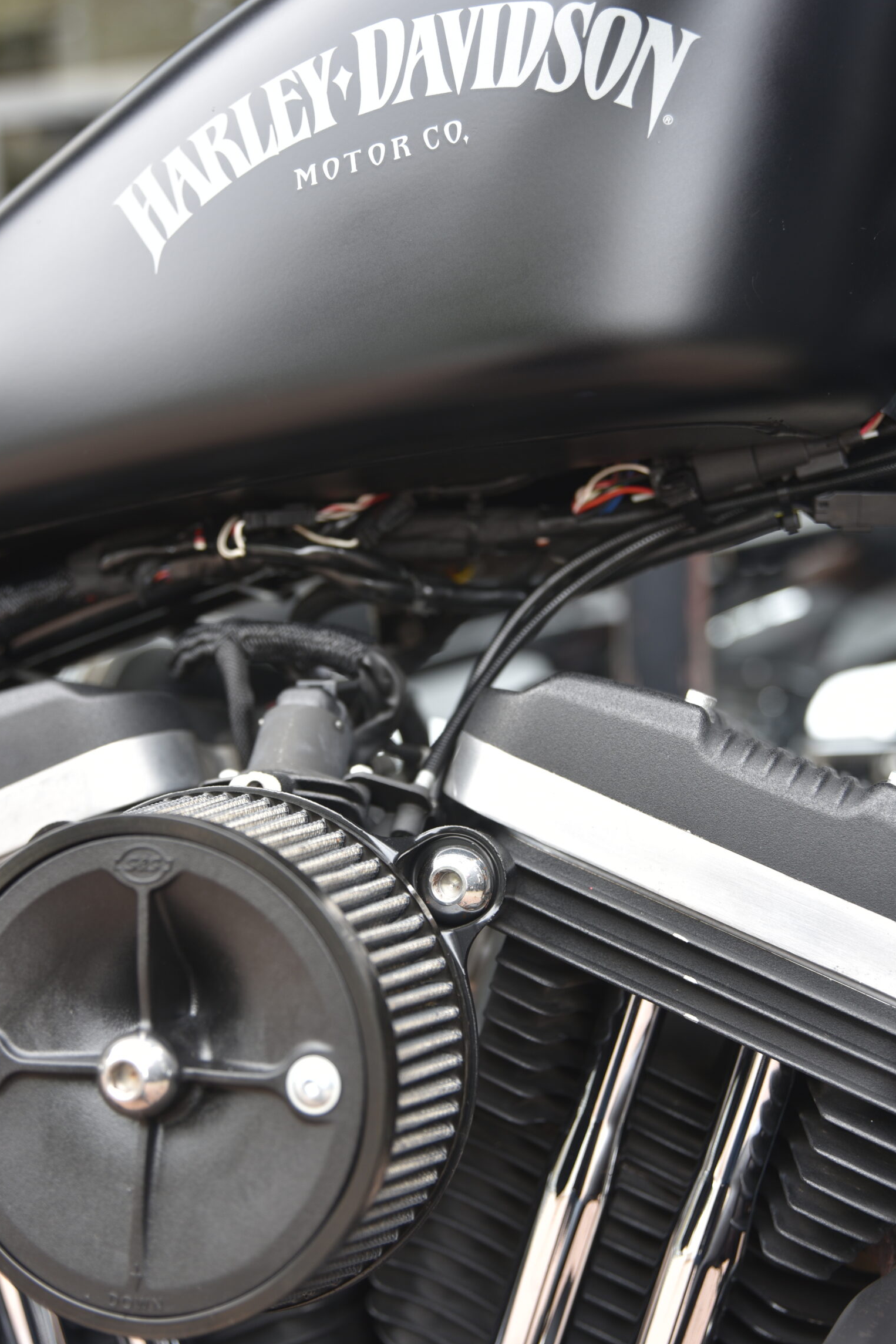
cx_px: 408
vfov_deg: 41.9
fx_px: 1755
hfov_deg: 28.6
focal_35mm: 47
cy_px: 689
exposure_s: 1/50
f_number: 2.8
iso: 100
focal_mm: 42
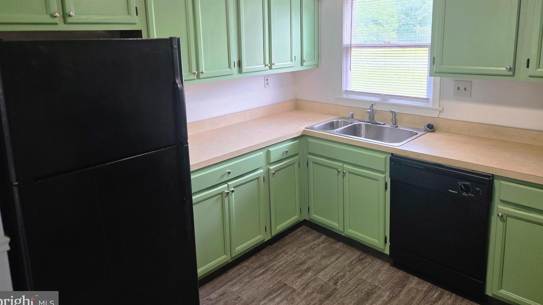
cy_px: 103
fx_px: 374
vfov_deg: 43.8
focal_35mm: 26
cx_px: 272
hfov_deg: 71.9
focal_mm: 5.4
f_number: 1.8
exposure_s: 1/180
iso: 125
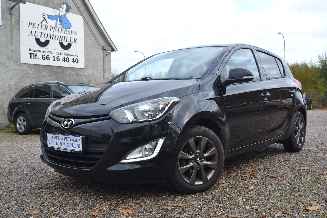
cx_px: 164
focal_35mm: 36
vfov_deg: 36.9
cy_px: 109
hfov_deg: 53.1
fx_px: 327
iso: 100
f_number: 5.6
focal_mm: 24
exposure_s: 1/125
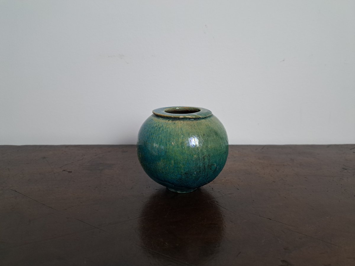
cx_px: 178
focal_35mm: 24
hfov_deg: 71.6
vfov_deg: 56.8
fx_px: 246
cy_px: 133
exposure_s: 1/50
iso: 125
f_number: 1.8
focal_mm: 5.23
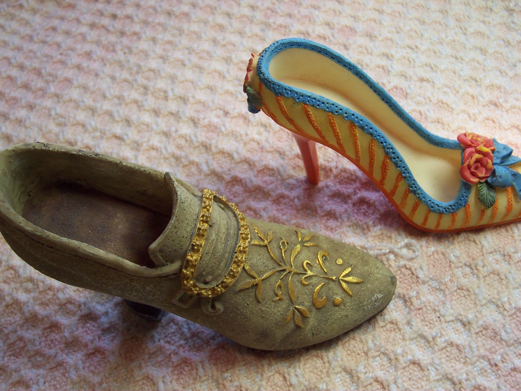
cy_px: 196
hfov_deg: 50.1
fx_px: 557
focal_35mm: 37
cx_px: 260
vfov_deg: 38.7
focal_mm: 5.6
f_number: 2.8
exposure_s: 1/90
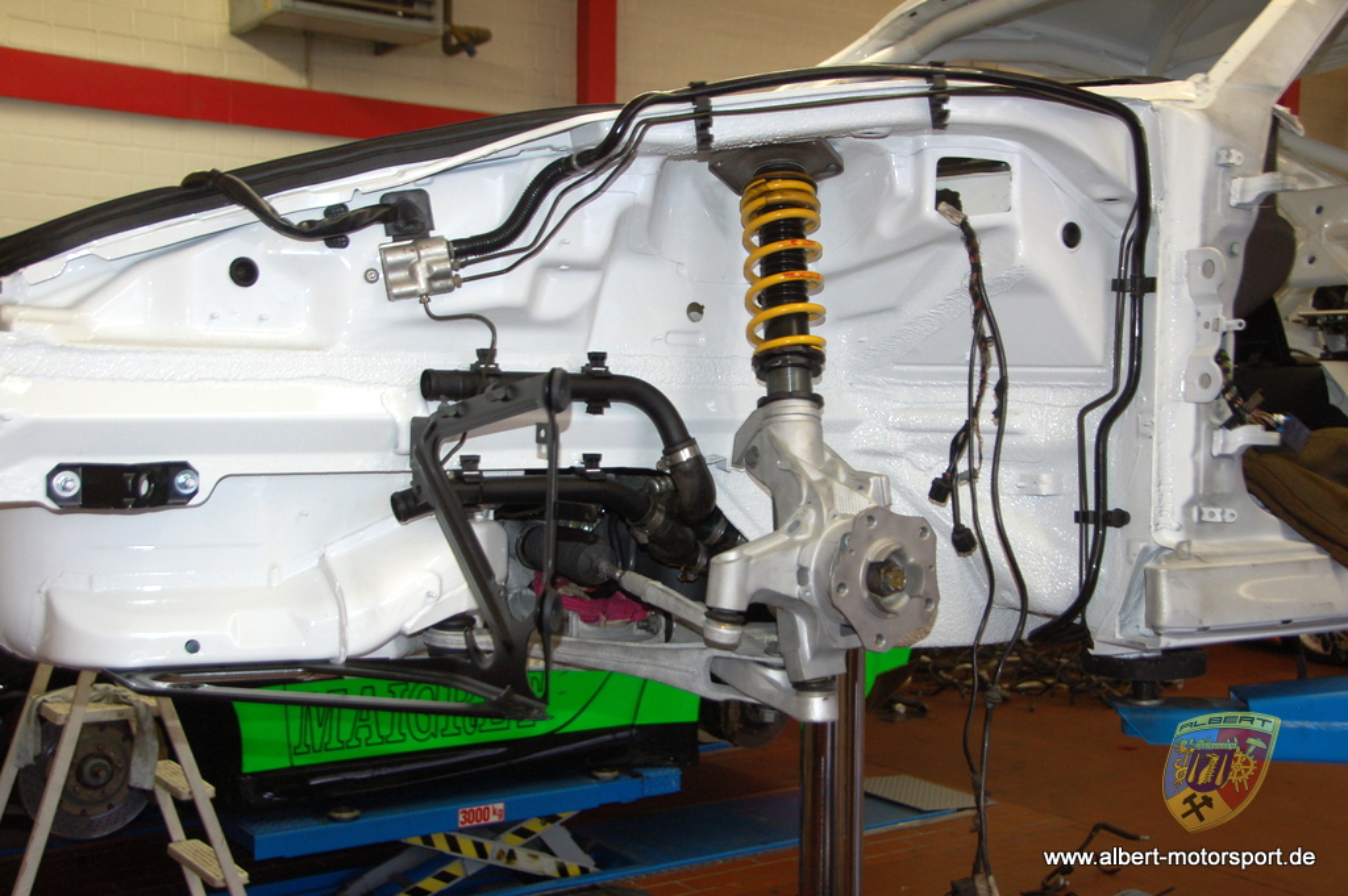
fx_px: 1571
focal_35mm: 42
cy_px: 448
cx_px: 674
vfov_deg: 31.8
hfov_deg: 46.4
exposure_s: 1/60
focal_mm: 28
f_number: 4
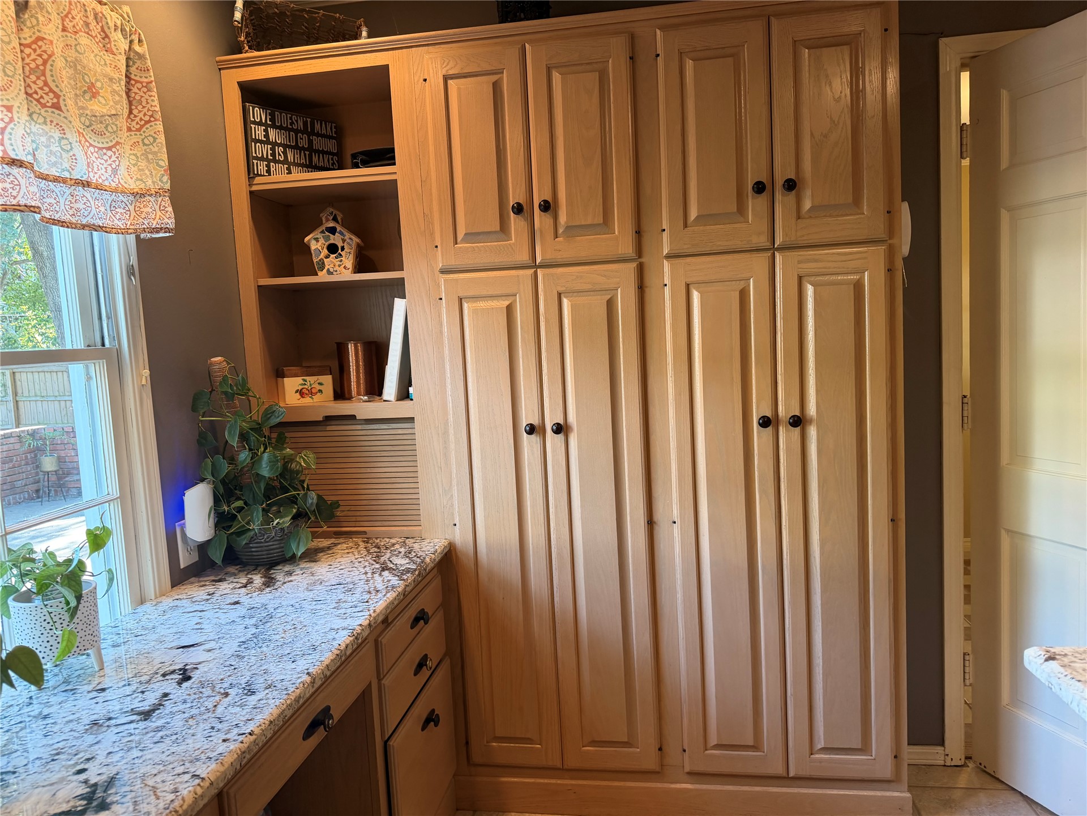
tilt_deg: -6.1
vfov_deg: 56.8
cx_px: 544
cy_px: 408
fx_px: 754
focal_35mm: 24
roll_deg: +3.3
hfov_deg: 71.6
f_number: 1.78
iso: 200
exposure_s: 1/60
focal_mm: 6.76
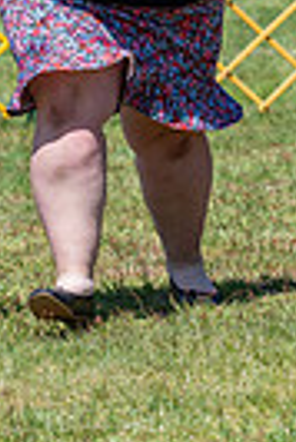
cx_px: 369
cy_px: -96
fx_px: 4502
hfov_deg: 3.8
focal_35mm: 366
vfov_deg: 5.6
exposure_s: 1/1000
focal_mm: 108
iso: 250
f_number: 5.6
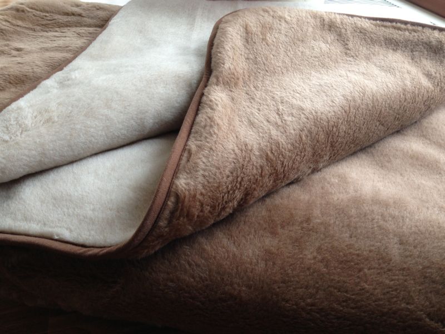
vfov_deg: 42.9
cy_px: 167
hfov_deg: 55.4
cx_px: 222
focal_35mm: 33
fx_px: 424
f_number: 2.4
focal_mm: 4.13
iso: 64
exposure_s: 1/24
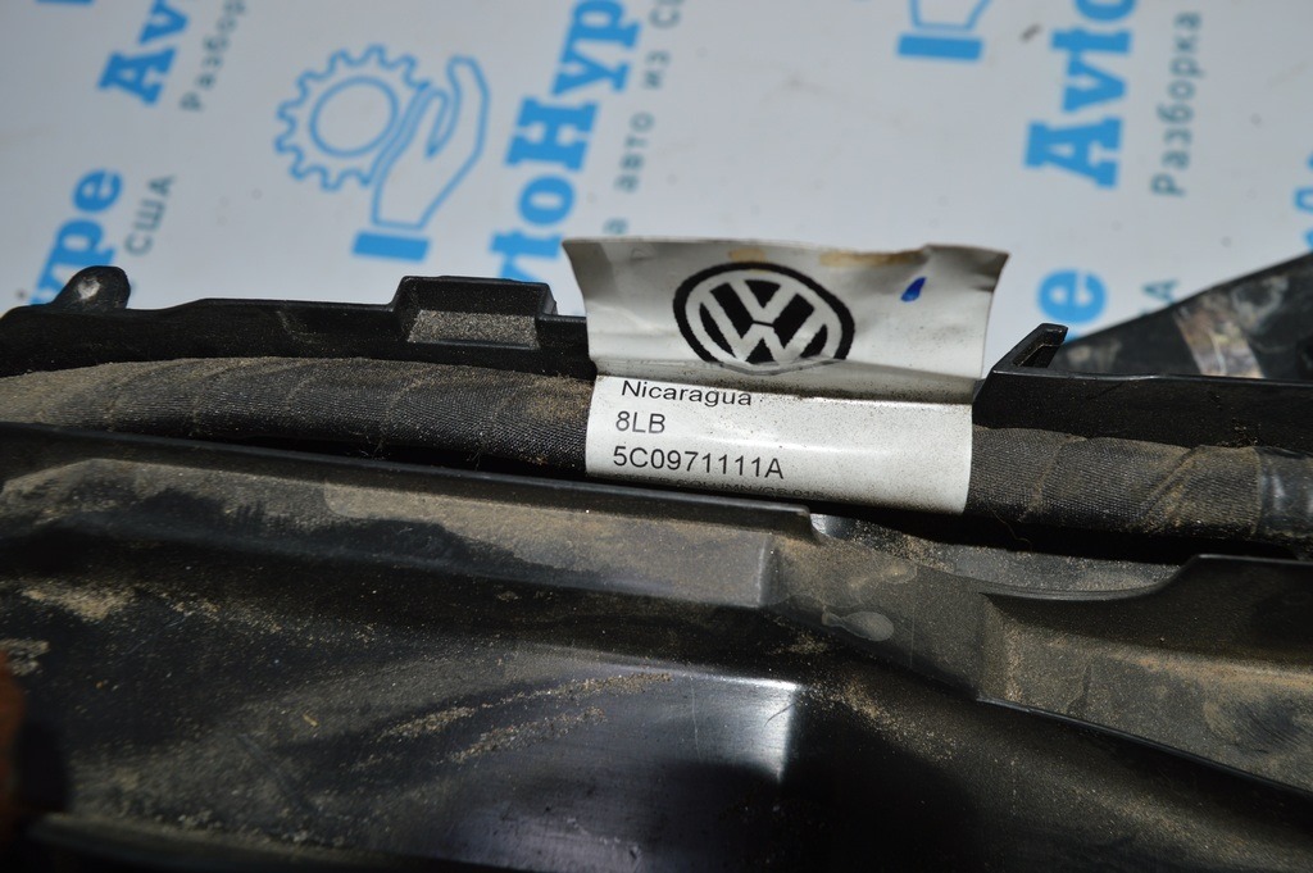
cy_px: 436
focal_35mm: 33
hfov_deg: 57.3
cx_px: 656
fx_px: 1203
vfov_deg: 39.9
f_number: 8
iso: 100
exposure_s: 1/60
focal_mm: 22
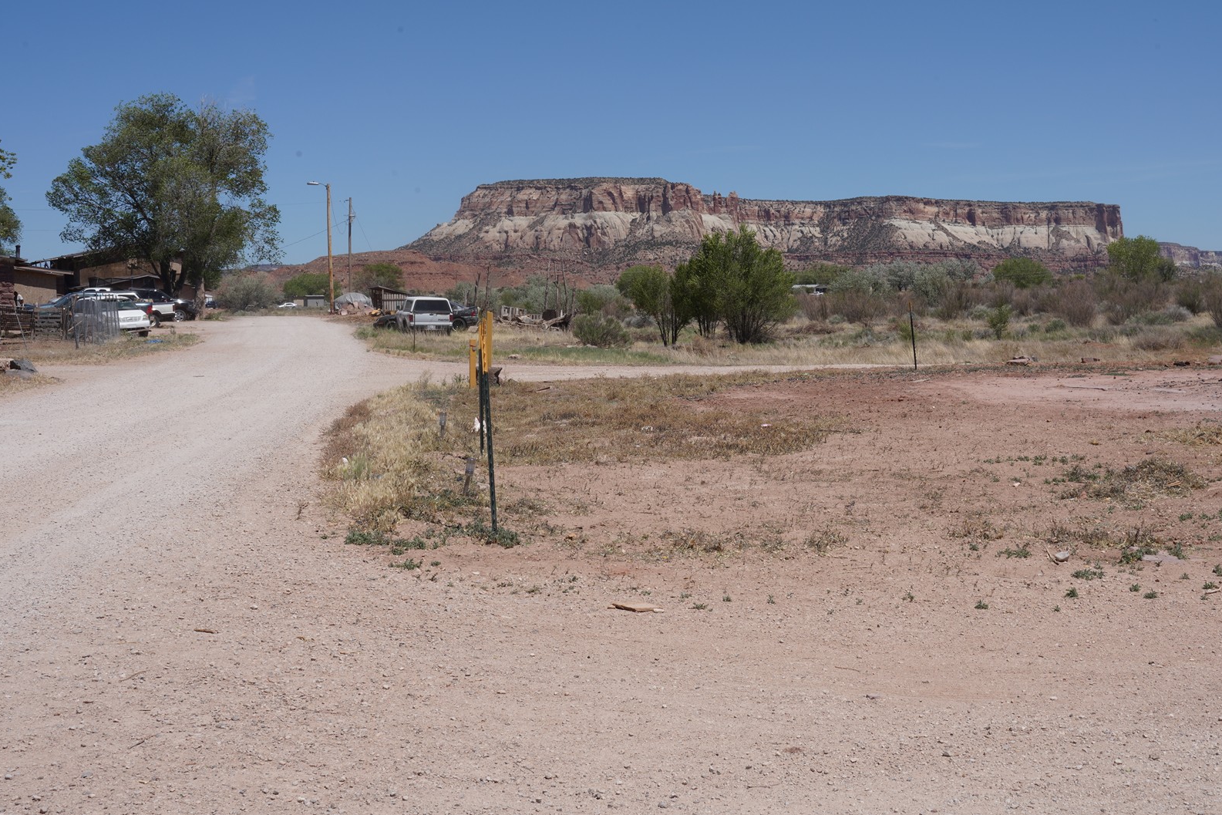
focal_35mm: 53
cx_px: 692
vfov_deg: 25.5
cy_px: 342
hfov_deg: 37.5
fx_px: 1799
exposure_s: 1/80
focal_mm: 42
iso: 100
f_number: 22
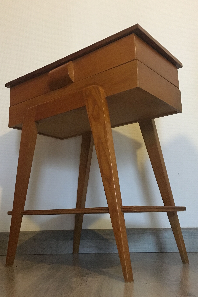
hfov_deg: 36.8
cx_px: 89
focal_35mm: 36
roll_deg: +0.5
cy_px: 135
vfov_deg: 53.1
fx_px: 297
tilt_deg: +14.9
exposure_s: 1/17
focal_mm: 4.15
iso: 500
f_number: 2.2
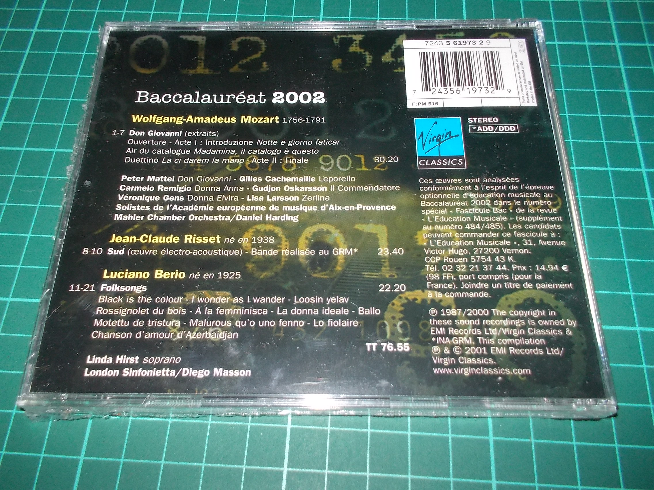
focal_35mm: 29
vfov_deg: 48.2
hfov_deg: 61.7
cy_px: 245
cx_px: 327
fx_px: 548
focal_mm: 4.1
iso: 200
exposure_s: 1/30
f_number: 3.3
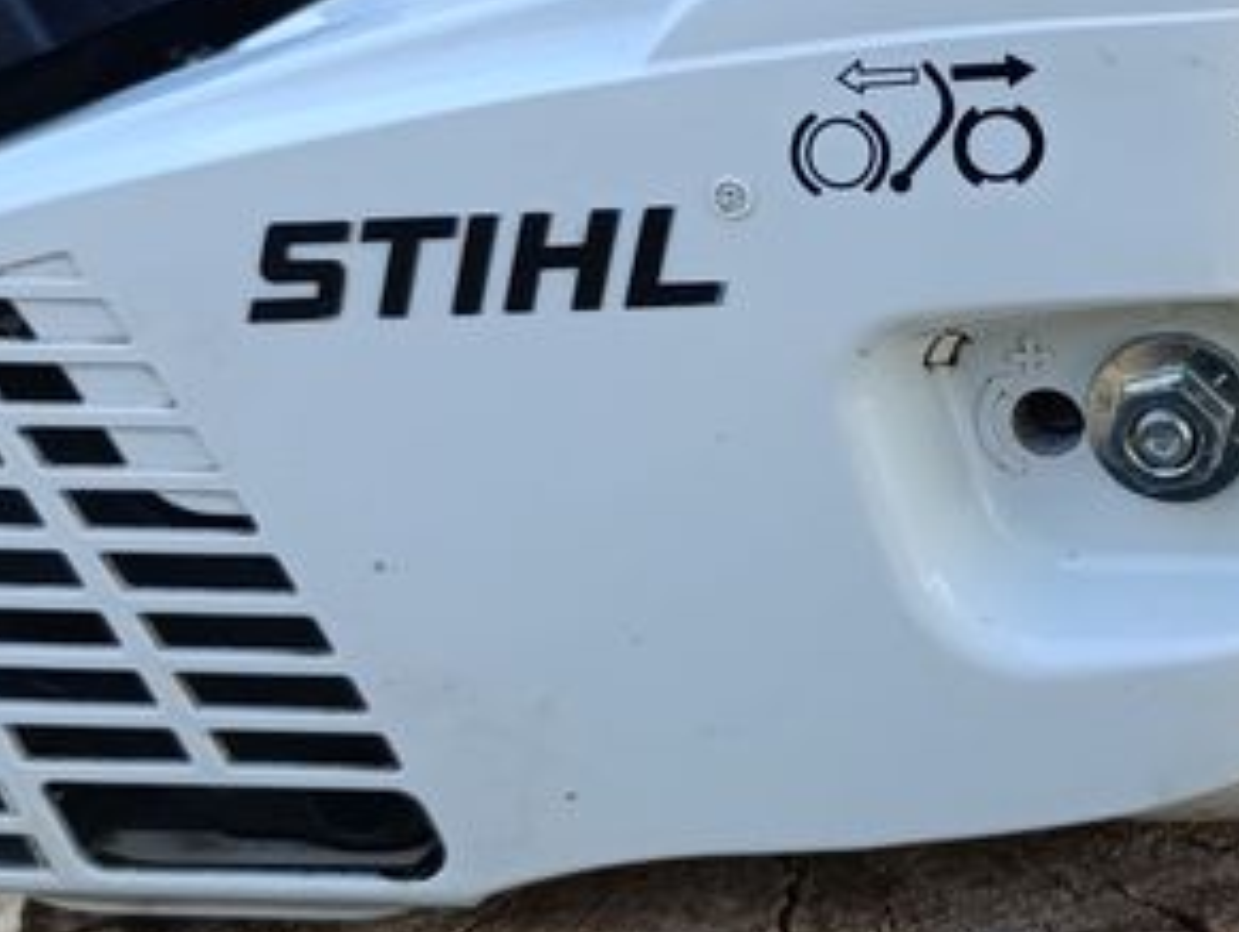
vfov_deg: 18.6
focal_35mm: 79
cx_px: 1550
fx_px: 2831
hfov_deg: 22.4
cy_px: 279
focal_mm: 6.14
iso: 100
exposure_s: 1/100
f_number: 1.6
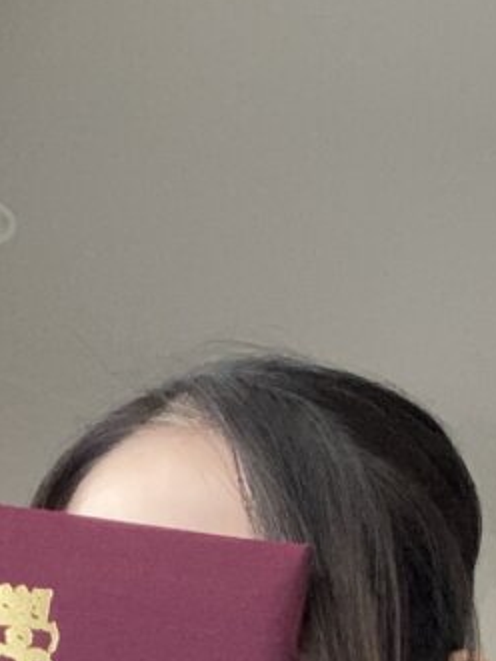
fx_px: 1774
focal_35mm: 93
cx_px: 60
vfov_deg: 18.9
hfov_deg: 15.7
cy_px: 949
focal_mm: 2.71
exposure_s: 1/45
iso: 400
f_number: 2.2
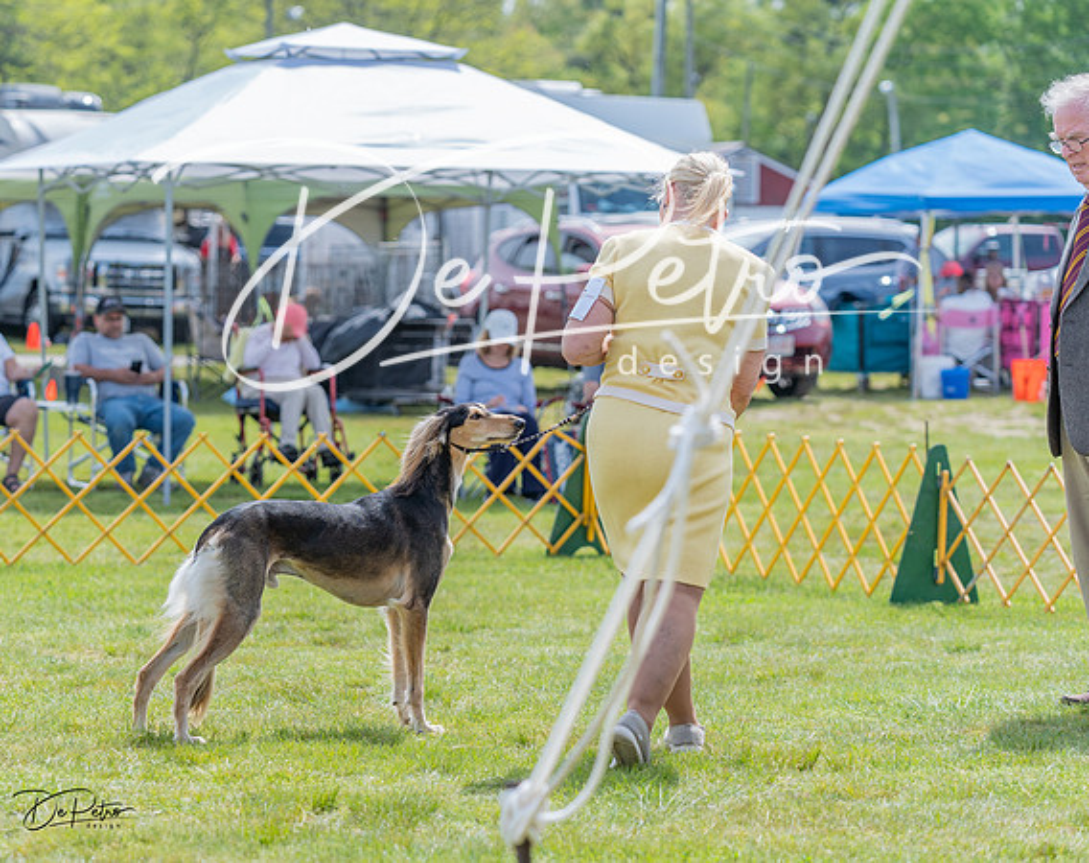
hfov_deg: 15.2
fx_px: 4075
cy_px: 370
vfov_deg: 12.1
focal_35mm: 127
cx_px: 342
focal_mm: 98
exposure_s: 1/1000
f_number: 3.5
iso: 200
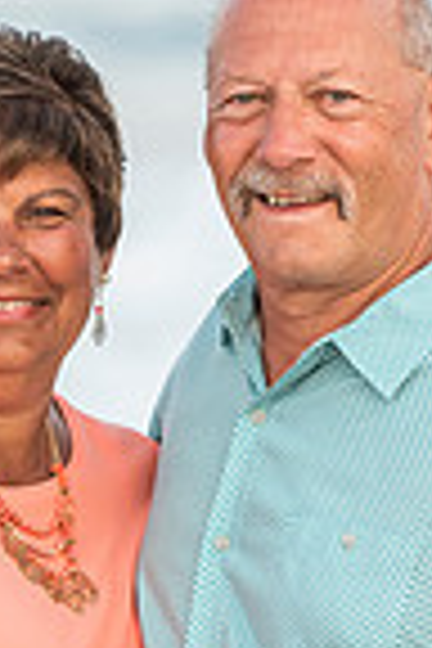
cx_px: 76
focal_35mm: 469
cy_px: 468
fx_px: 8441
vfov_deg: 4.4
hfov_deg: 2.9
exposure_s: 1/1000
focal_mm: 150
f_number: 3.5
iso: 800
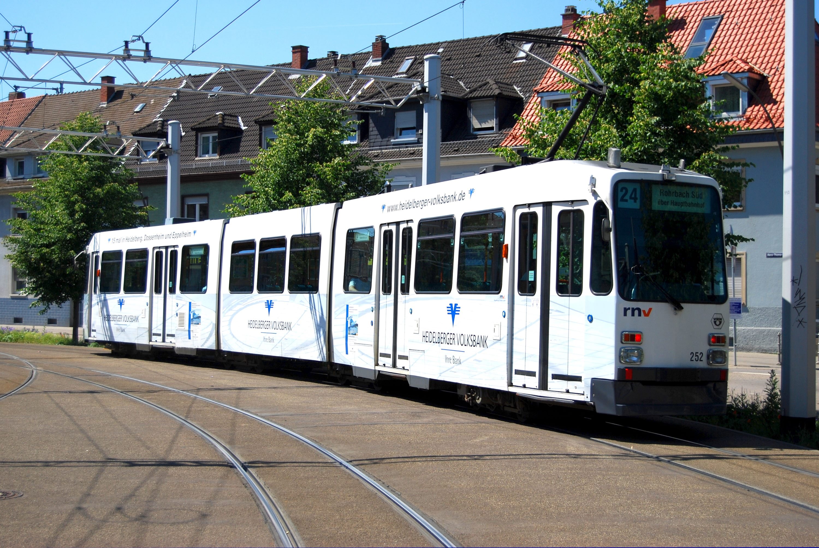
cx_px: 410
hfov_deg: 35.0
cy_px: 274
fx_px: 1298
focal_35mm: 57
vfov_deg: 23.9
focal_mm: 38
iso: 110
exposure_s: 1/1000
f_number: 5
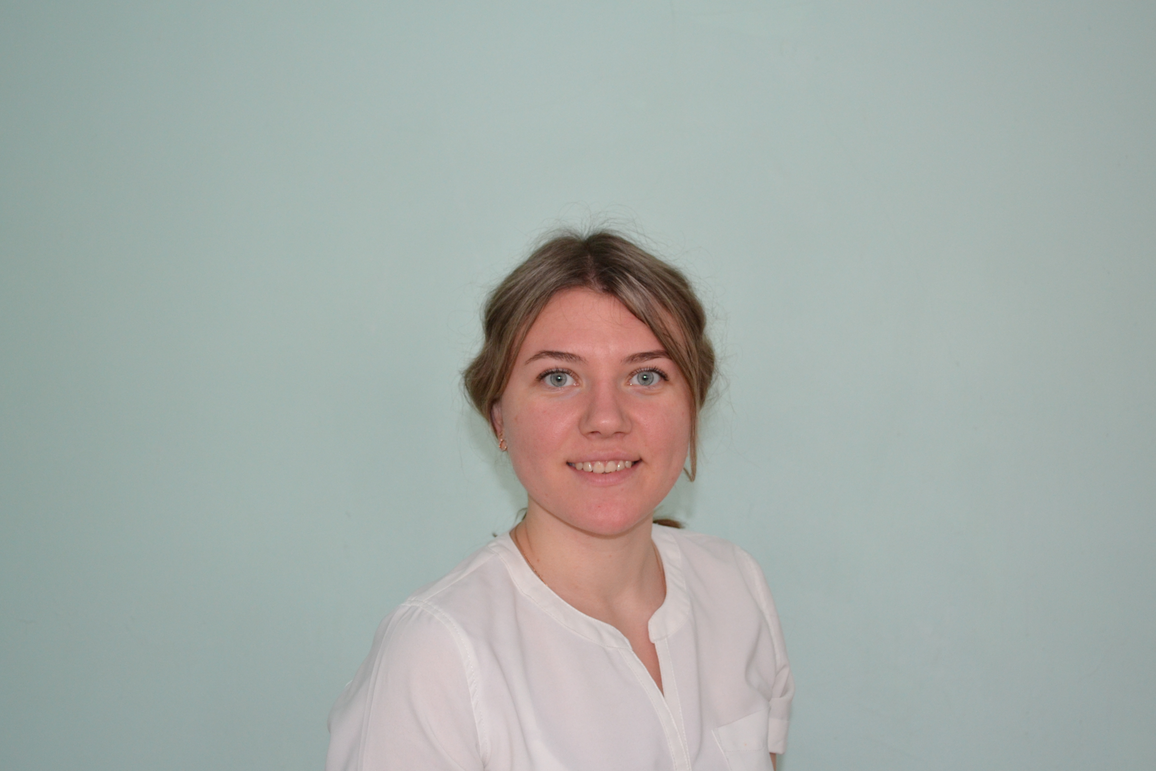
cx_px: 590
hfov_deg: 44.0
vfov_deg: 30.2
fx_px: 1429
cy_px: 392
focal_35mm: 45
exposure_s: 1/60
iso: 1000
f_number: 4.5
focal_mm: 29
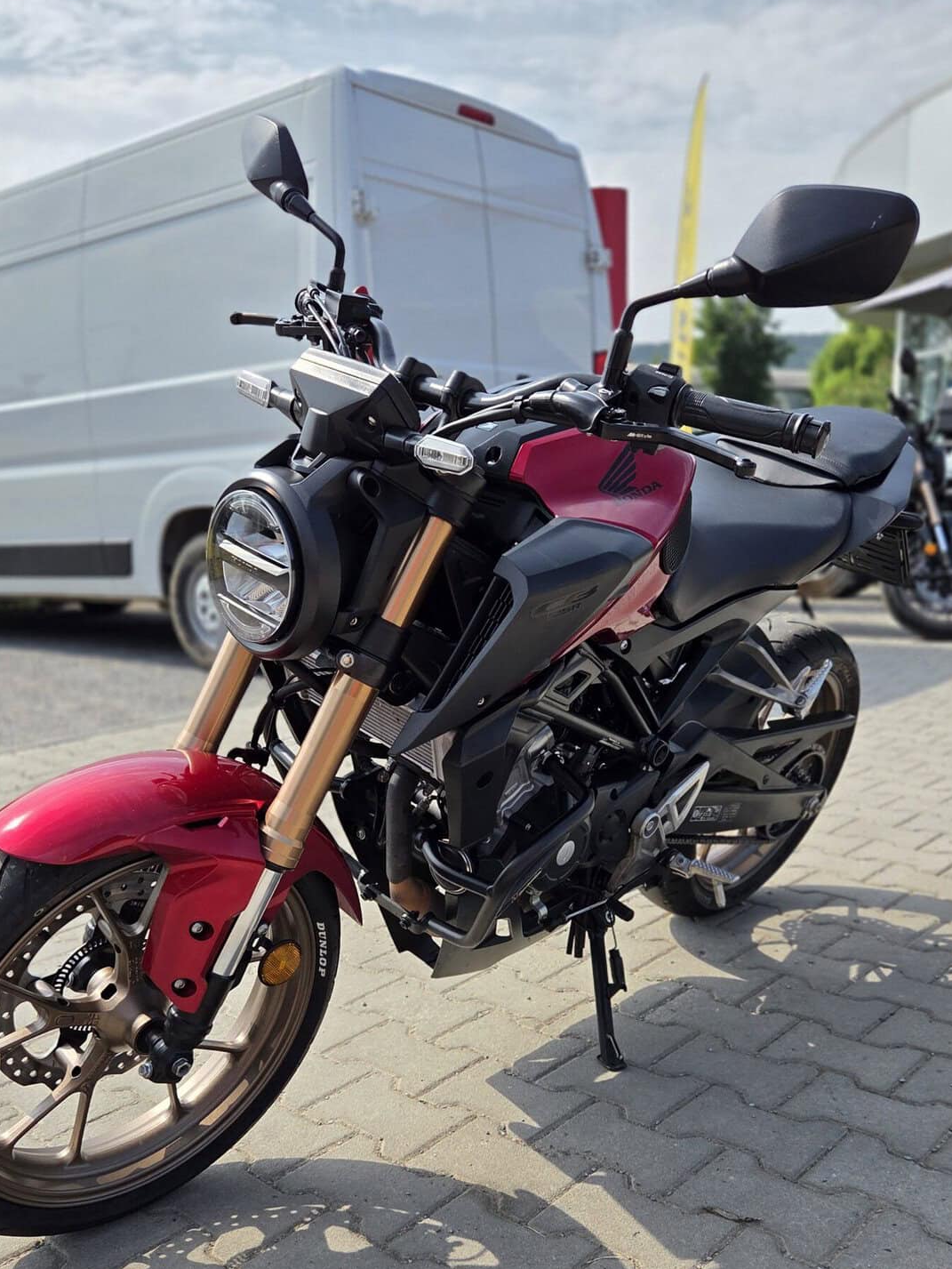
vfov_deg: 54.8
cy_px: 783
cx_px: 408
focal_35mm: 33
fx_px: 1210
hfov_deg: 42.9
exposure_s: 1/4021
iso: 80
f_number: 1.8
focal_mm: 5.4
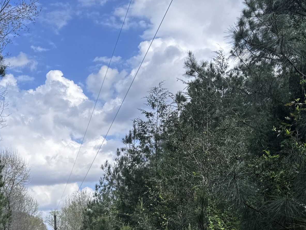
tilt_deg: +2.1
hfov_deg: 30.3
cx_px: 54
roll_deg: -0.7
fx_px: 548
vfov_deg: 22.7
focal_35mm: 62
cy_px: 229
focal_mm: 6.76
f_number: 1.78
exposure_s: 1/3096
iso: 80
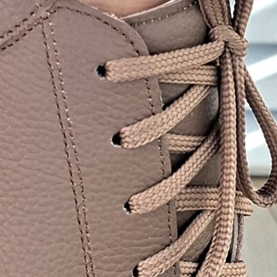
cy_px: 173
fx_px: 1186
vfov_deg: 13.3
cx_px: 48
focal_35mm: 131
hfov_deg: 13.2
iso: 50
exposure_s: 1/196
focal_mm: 5.54
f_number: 1.8
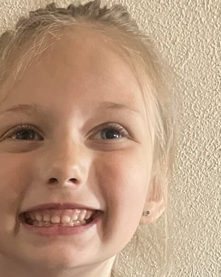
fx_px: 908
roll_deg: -15.0
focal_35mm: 111
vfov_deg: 16.0
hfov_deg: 12.6
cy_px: 401
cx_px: -188
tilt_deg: -20.5
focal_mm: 5.1
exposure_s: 1/60
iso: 400
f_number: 1.6
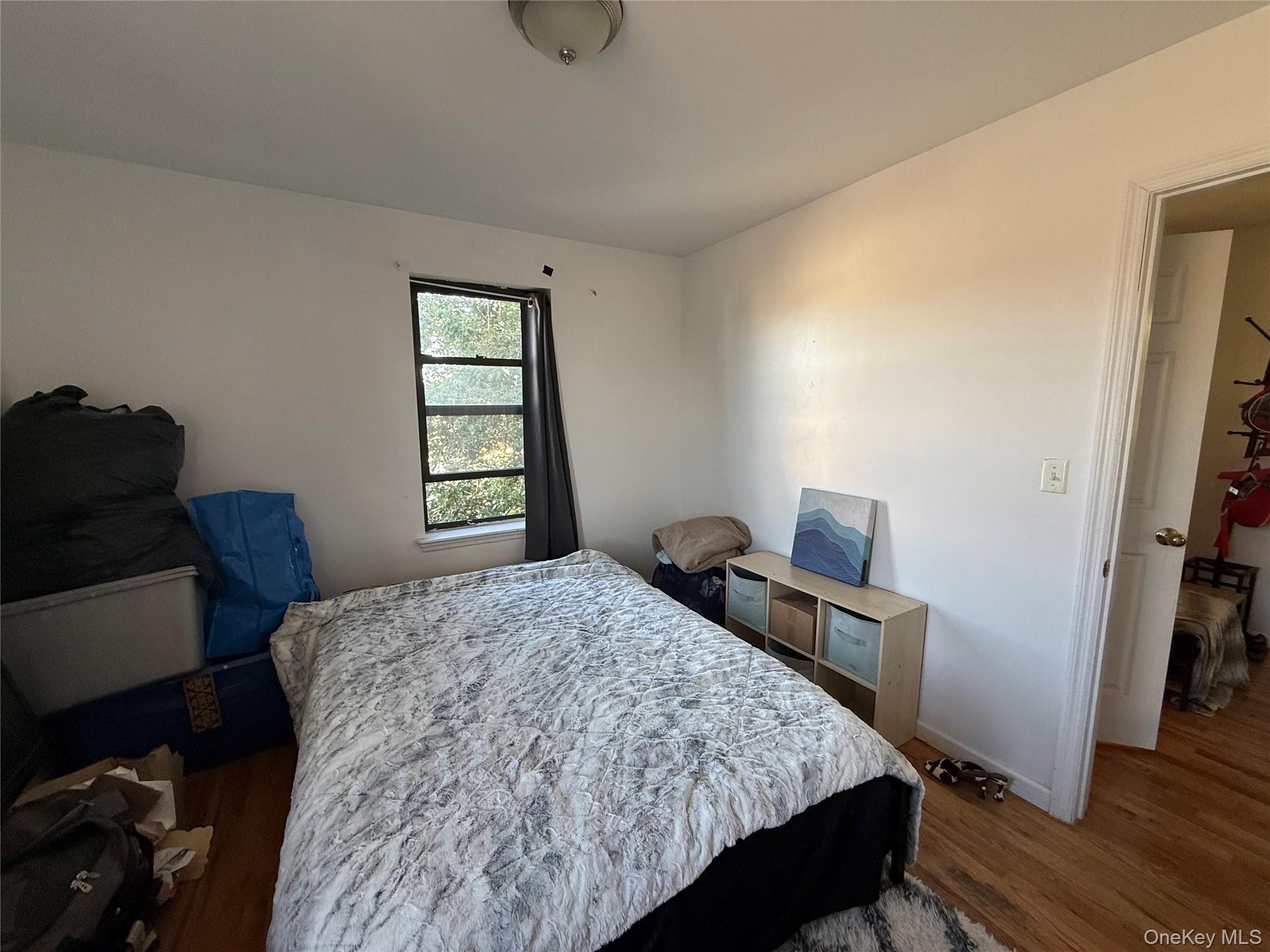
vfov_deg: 85.7
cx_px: 635
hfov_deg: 102.1
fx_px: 514
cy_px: 476
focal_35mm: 14
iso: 160
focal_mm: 2.22
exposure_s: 1/99
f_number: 2.2
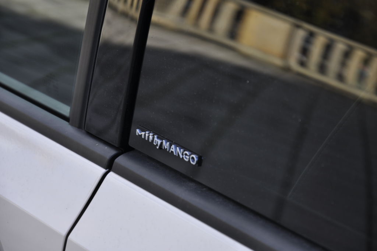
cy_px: 126
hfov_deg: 13.1
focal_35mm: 158
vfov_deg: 8.7
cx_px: 188
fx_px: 1647
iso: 200
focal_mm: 105
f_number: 6.3
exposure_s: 1/200
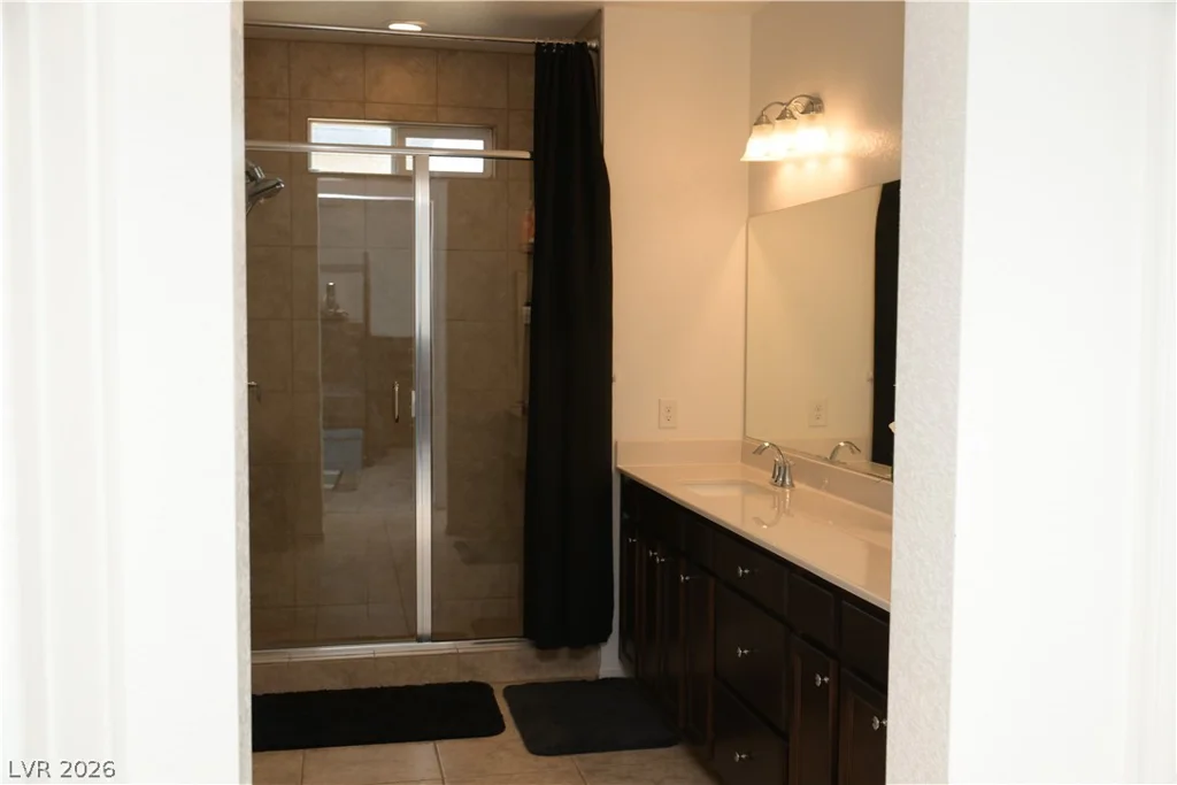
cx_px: 588
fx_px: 1144
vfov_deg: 37.9
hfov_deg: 54.4
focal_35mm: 35
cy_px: 392
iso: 320
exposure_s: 1/60
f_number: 5.6
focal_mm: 35
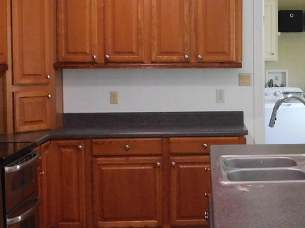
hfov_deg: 25.1
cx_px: 280
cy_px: 89
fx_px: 661
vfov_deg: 19.6
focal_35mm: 75
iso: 360
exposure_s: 1/30
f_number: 3
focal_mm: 4
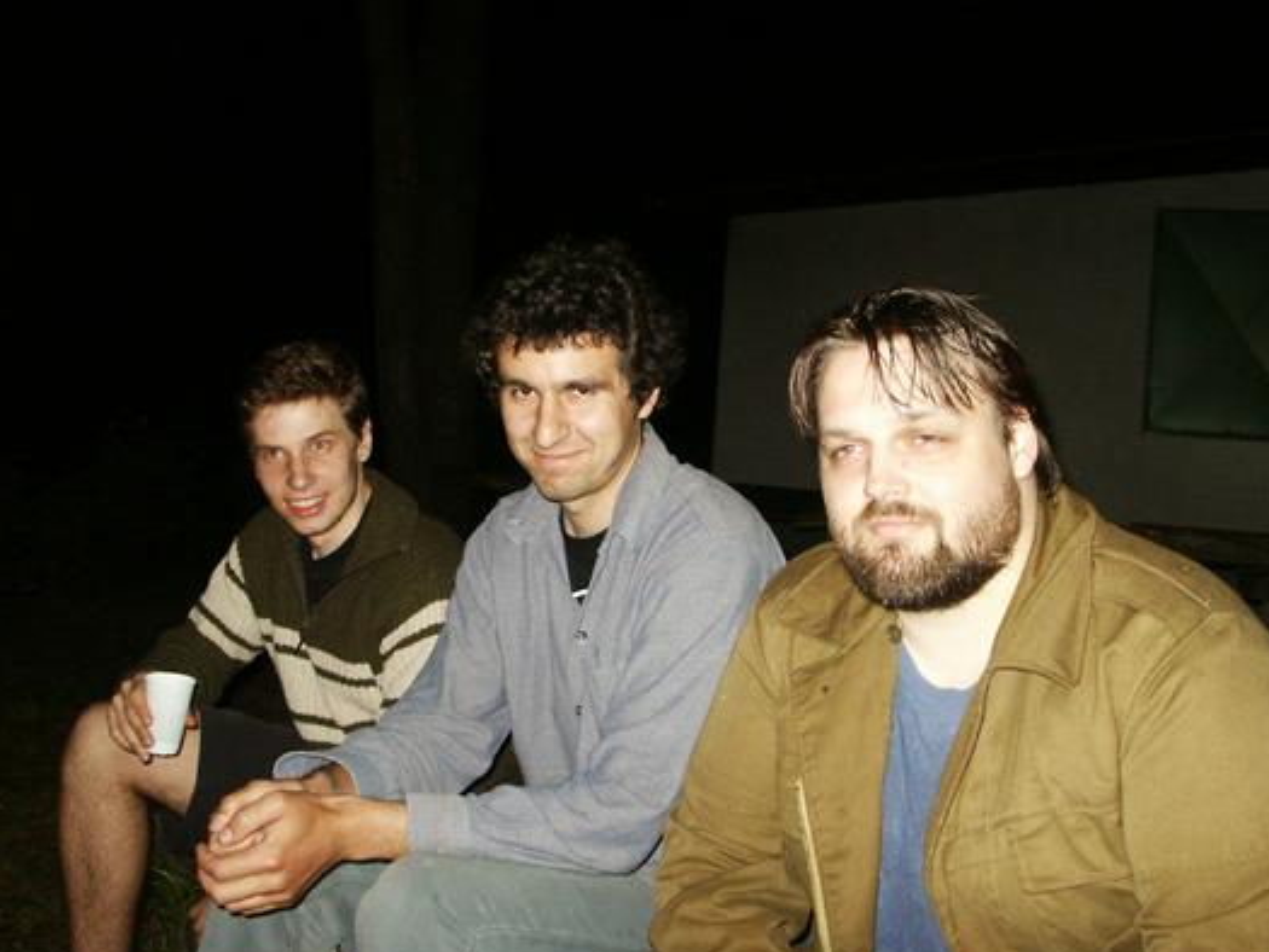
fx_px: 1467
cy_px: 447
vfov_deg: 36.0
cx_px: 699
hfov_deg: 46.7
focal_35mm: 40
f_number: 3
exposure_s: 1/45
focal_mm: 7.21
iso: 200
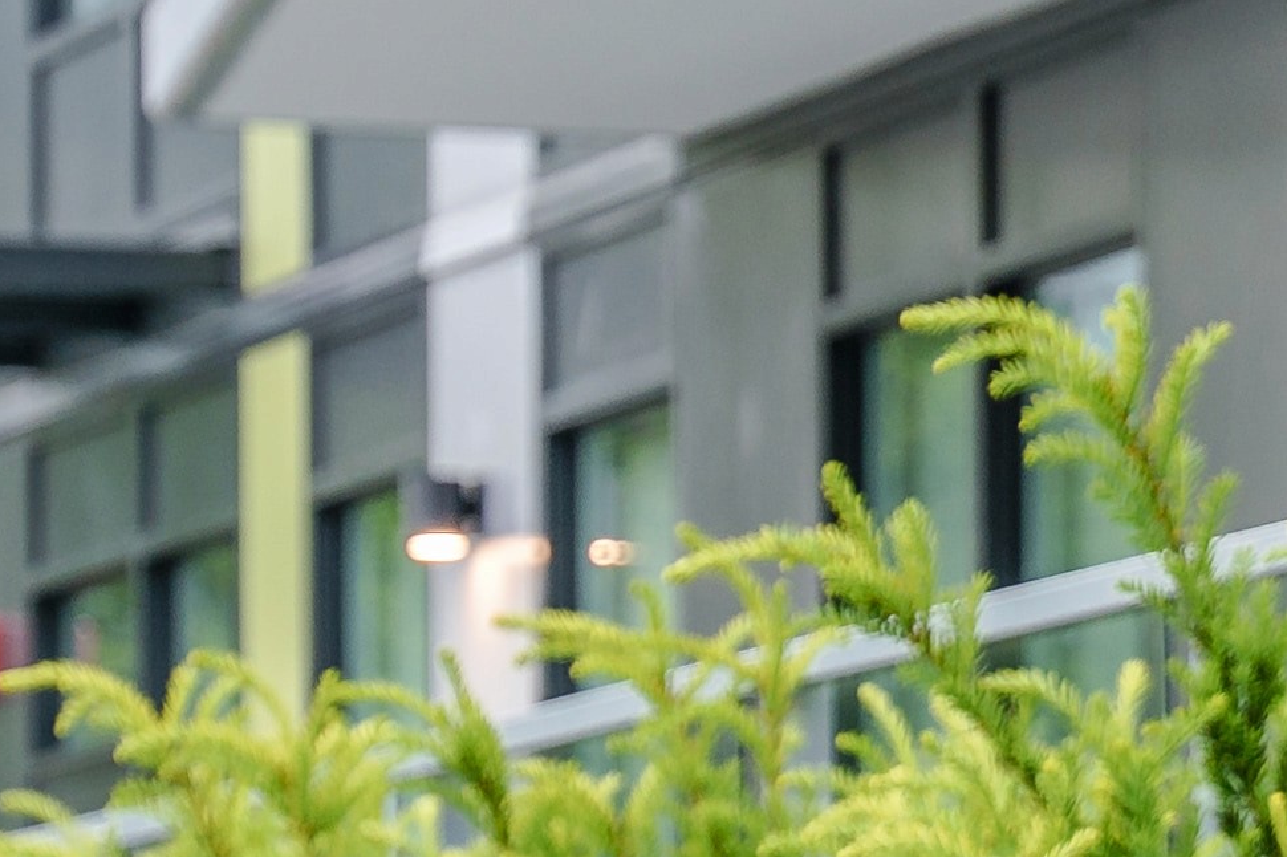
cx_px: 1875
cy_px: 1718
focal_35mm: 334
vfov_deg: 4.1
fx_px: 11920
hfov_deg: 6.1
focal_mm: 53.9
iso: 100
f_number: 3.5
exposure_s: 1/125
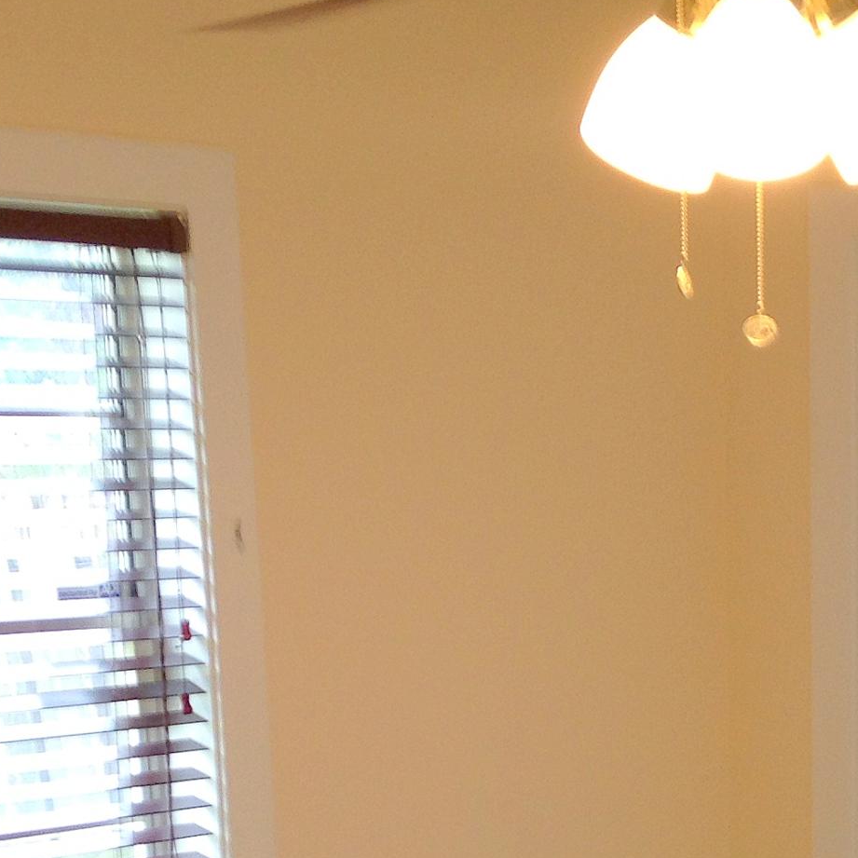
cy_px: 827
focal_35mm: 95
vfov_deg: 17.9
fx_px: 2664
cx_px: 877
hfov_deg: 17.8
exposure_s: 1/30
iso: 50
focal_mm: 4.12
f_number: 2.4
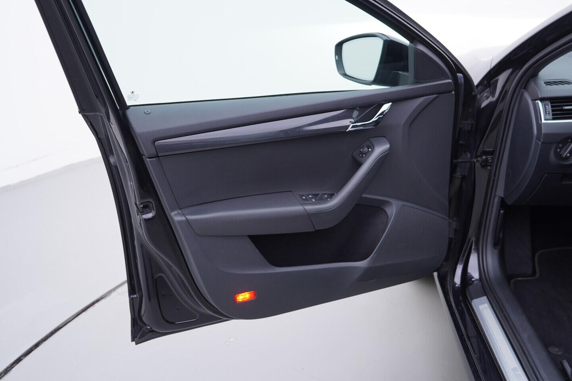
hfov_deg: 53.1
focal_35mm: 36
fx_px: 572
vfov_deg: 36.9
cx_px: 286
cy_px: 190
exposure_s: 1/50
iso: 125
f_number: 3.2
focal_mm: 24
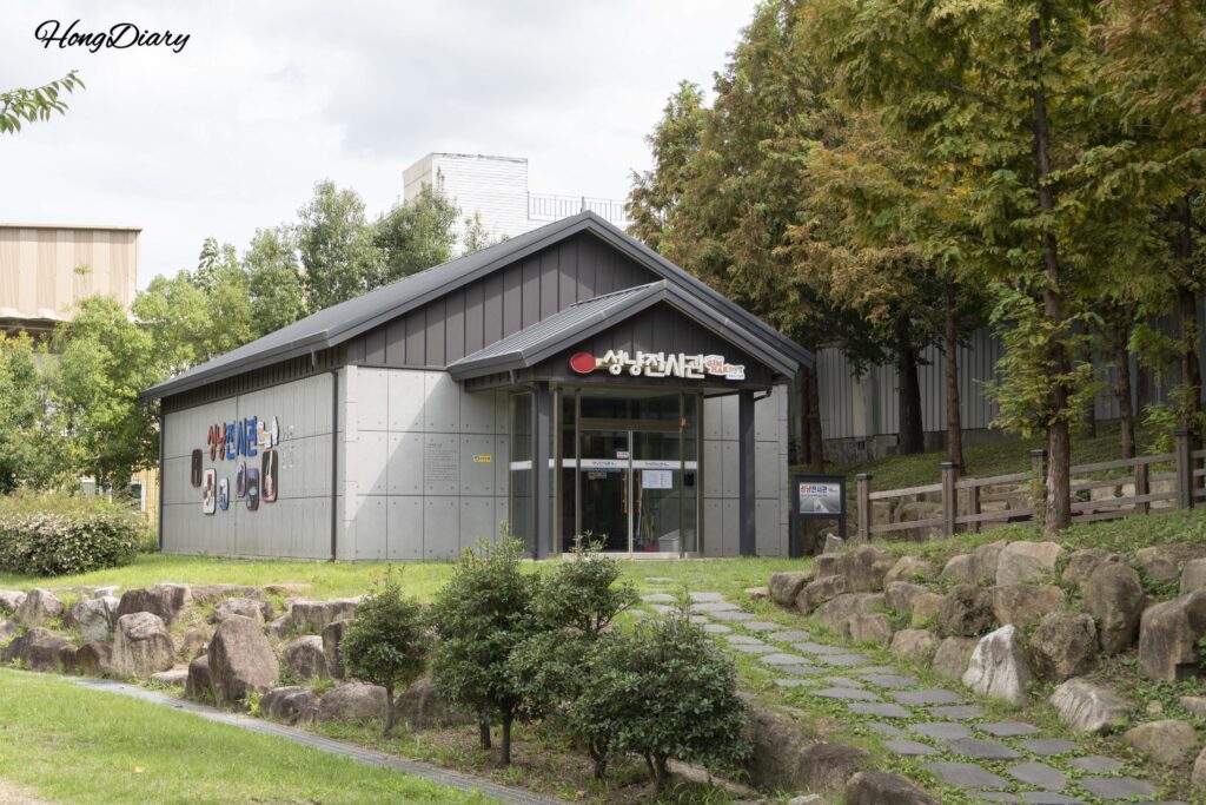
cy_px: 402
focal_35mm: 50
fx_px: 1675
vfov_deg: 27.0
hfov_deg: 39.6
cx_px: 603
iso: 100
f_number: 8
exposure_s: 1/80
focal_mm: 50
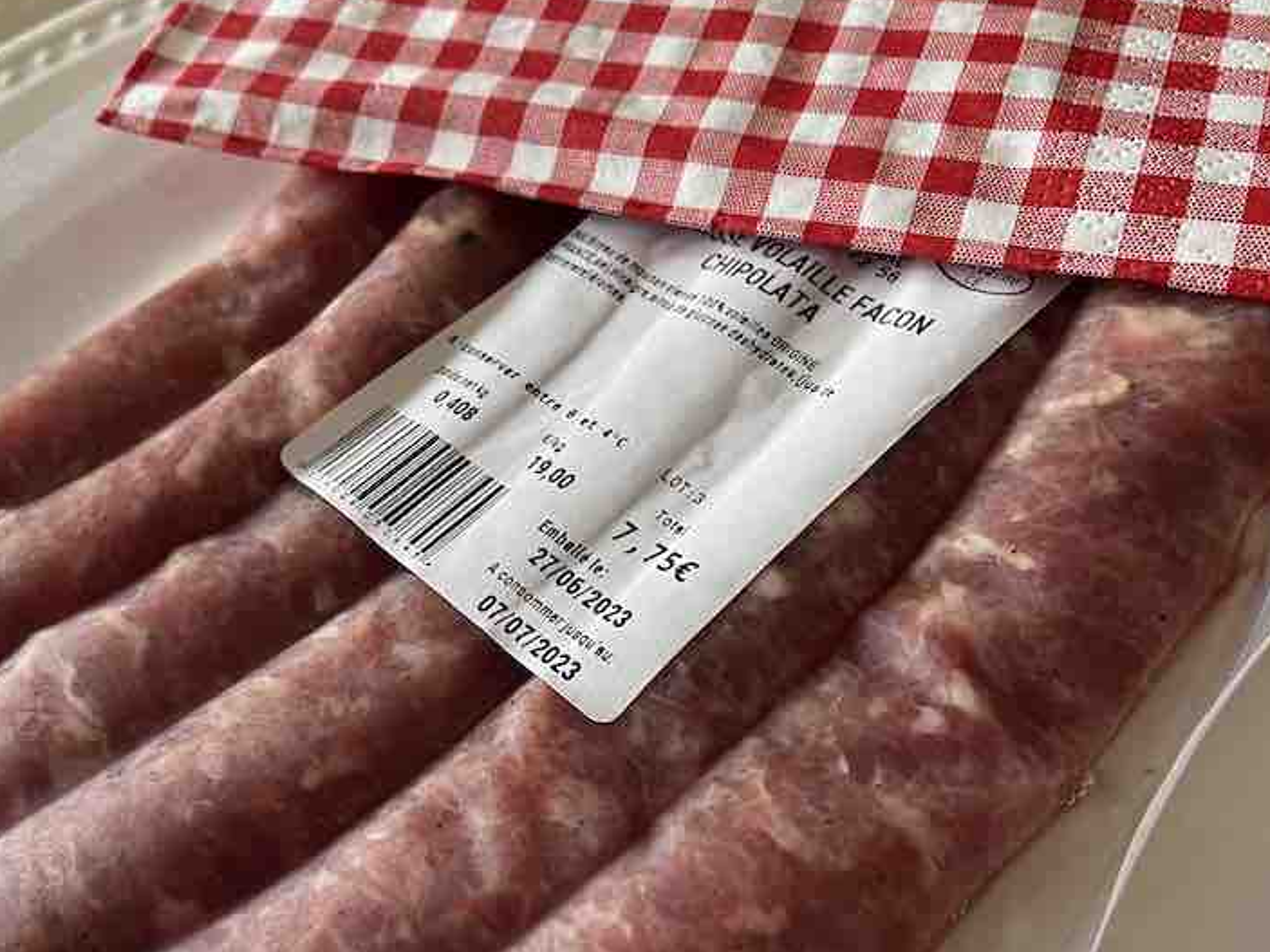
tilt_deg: -55.4
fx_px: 1357
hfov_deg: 50.0
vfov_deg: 38.1
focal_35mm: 37
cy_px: 652
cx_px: 547
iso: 125
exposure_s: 1/74
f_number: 1.6
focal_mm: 5.1
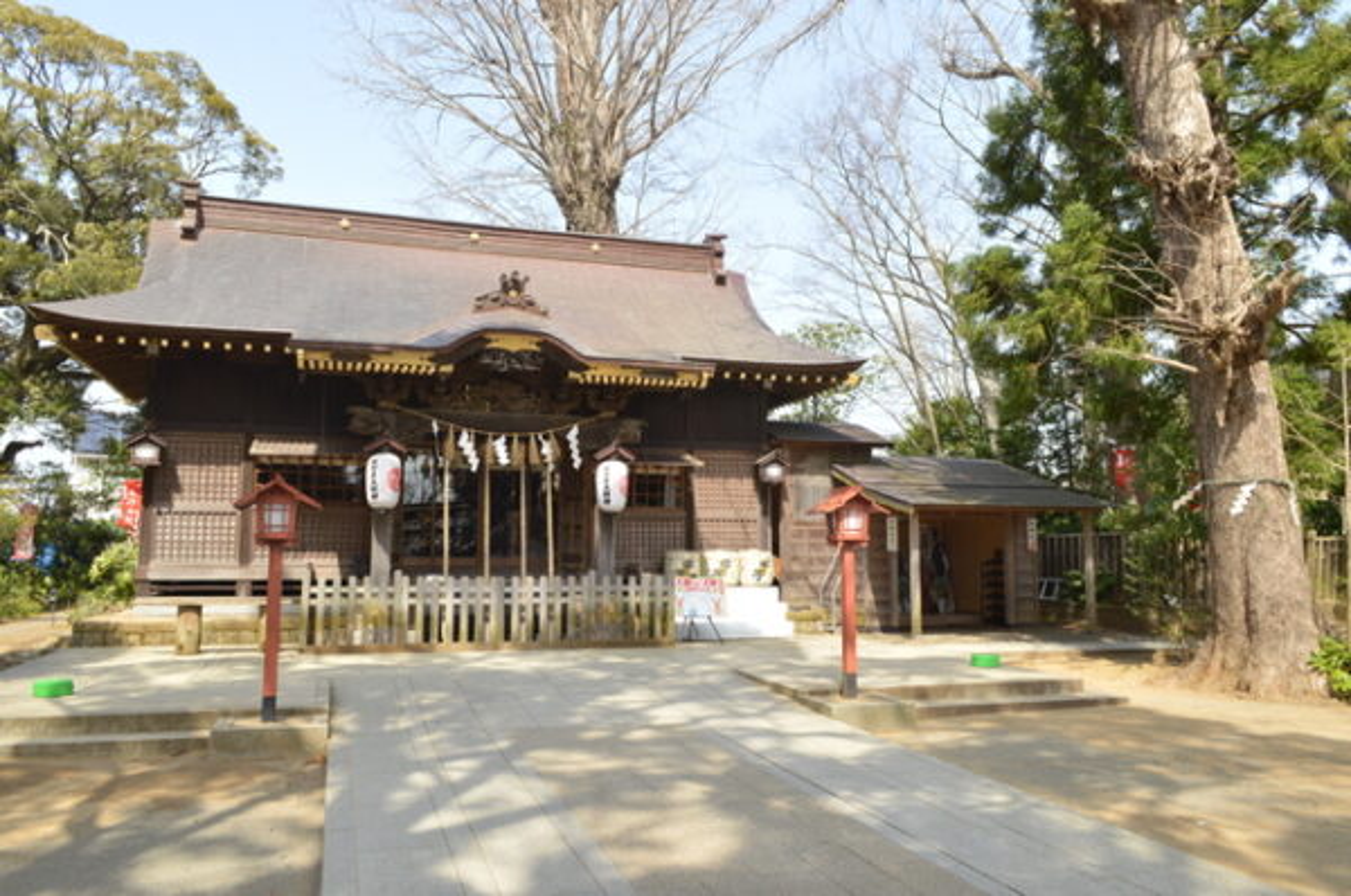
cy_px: 448
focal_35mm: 27
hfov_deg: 67.5
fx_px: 1012
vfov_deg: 47.8
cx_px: 676
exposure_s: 1/125
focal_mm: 18
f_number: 9
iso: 200
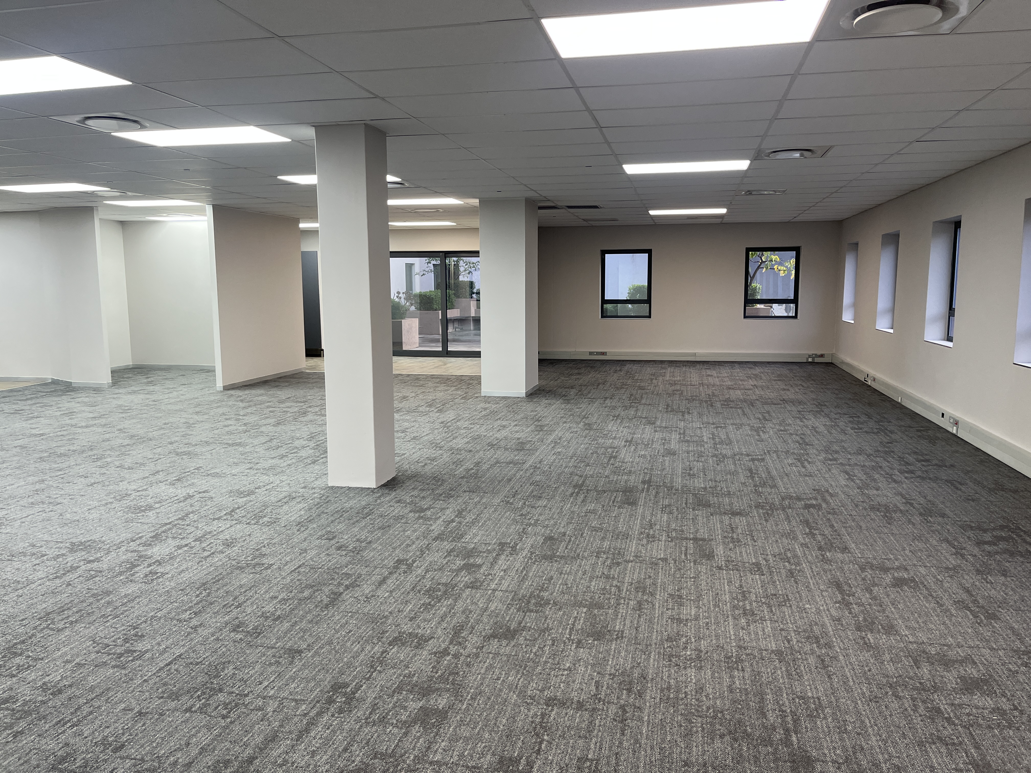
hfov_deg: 67.3
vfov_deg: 53.1
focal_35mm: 26
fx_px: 774
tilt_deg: -6.8
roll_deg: +0.0
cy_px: 386
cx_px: 516
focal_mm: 5.1
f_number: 1.6
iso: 80
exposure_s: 1/100
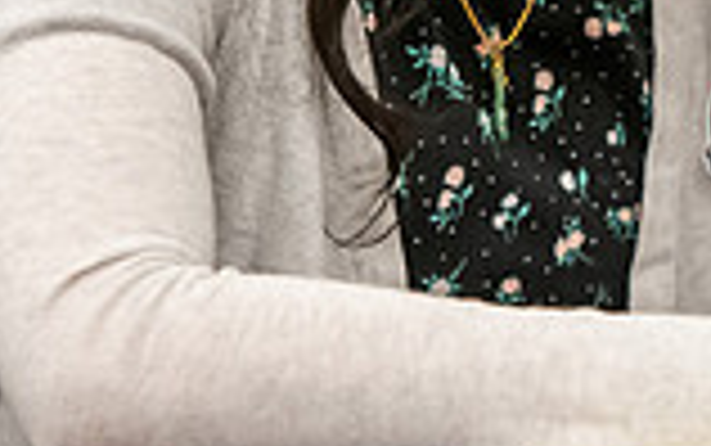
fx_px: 9812
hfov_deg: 4.1
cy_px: -237
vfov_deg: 2.6
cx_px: 688
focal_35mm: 506
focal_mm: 135
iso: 2000
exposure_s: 1/200
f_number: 2.8
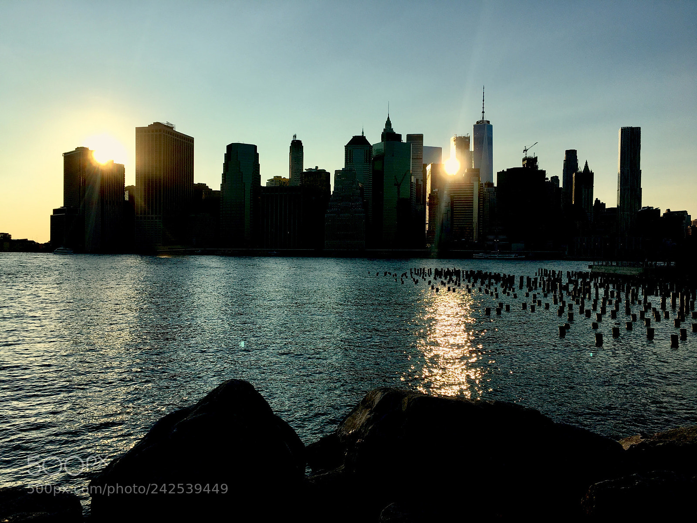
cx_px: 348
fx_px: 584
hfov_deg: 61.7
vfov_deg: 48.2
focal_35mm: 29
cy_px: 262
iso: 25
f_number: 2.2
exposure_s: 1/2262
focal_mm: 4.15
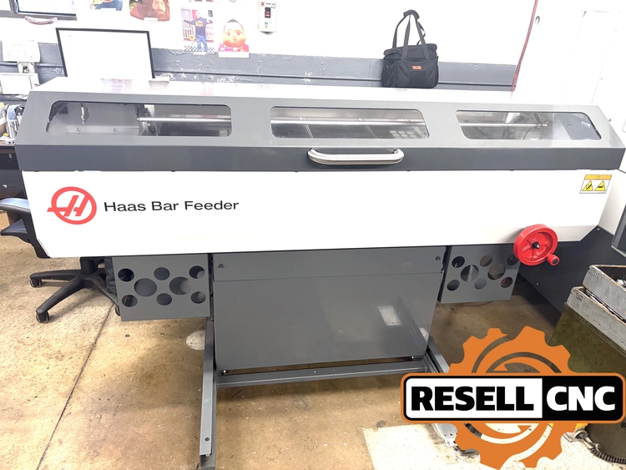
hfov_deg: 67.3
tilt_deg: -26.2
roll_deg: -3.9
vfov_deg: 53.1
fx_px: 470
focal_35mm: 26
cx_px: 313
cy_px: 235
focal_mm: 5.96
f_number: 1.6
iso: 125
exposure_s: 1/60
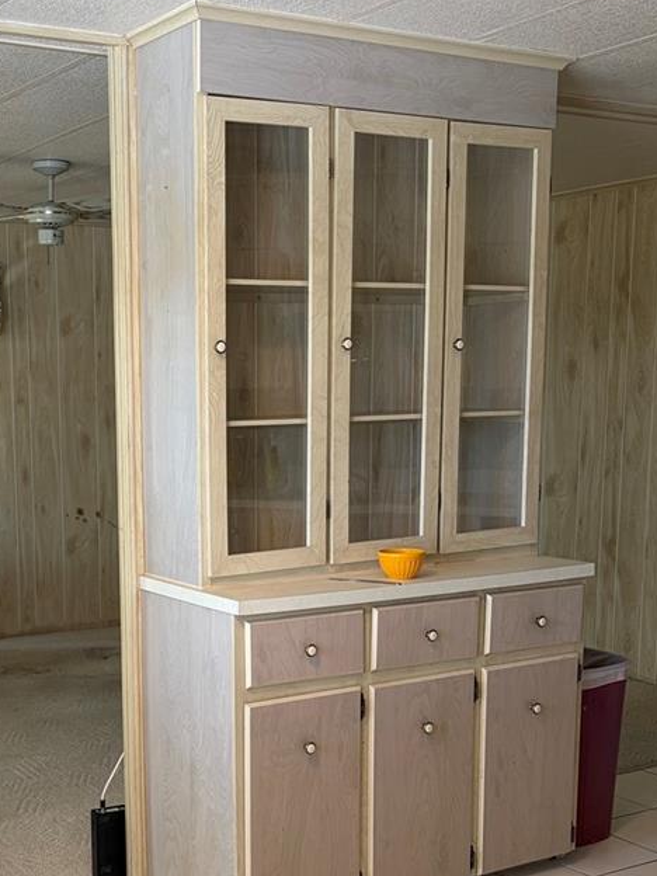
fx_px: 1265
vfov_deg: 37.7
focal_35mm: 50
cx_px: 150
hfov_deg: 28.6
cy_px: 595
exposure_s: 1/60
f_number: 1.6
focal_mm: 5.96
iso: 64
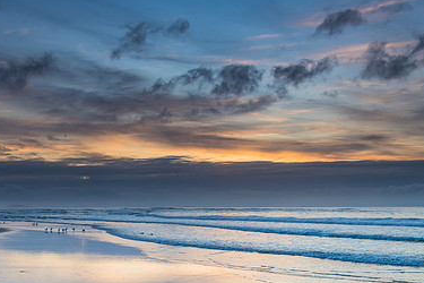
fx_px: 648
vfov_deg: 24.4
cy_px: 205
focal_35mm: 55
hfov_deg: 36.0
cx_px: 154
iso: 250
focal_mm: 35
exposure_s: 1/50
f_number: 5.6
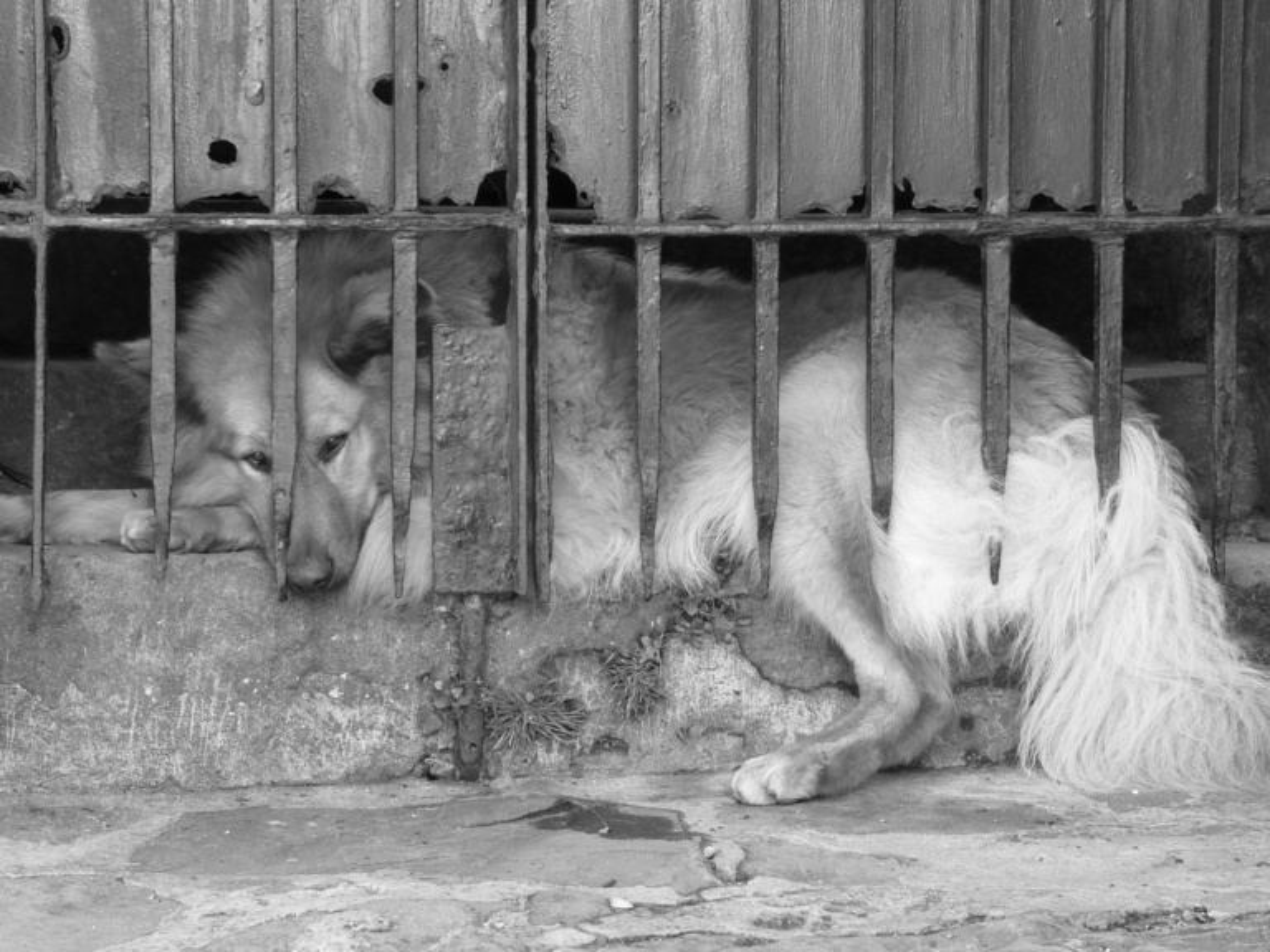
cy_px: 476
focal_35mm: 75
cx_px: 635
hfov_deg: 26.0
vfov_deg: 19.6
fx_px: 2752
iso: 100
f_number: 5.6
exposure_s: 1/30
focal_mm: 12.4
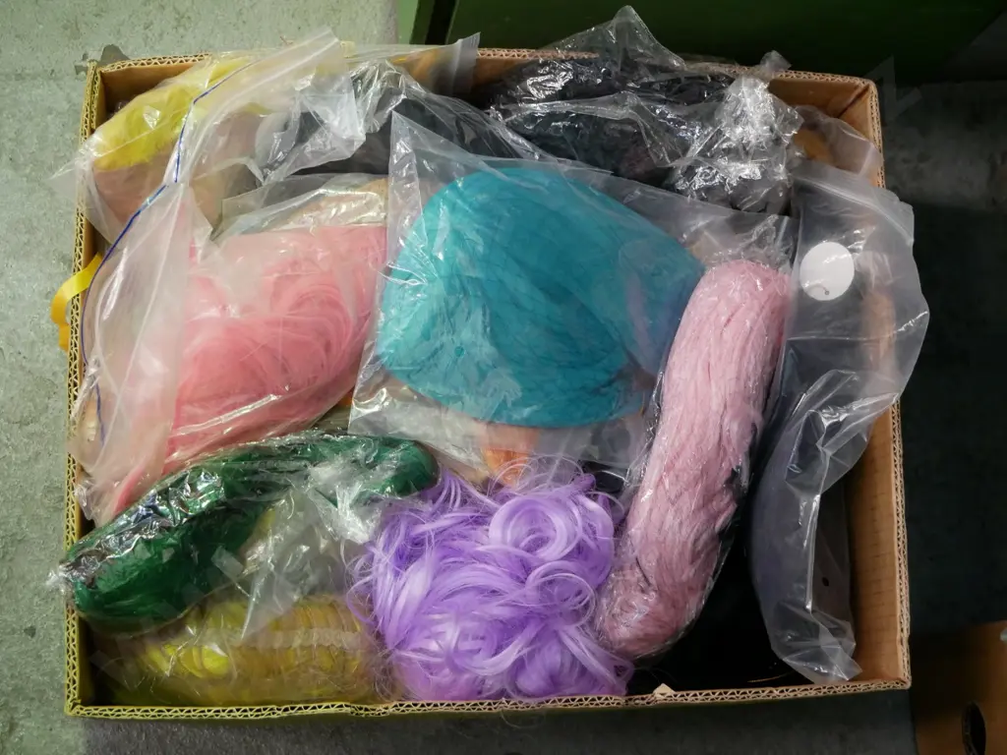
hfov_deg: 38.2
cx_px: 504
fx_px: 1455
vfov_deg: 29.1
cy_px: 378
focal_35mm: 50
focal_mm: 25
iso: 2500
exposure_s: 1/60
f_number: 4.5
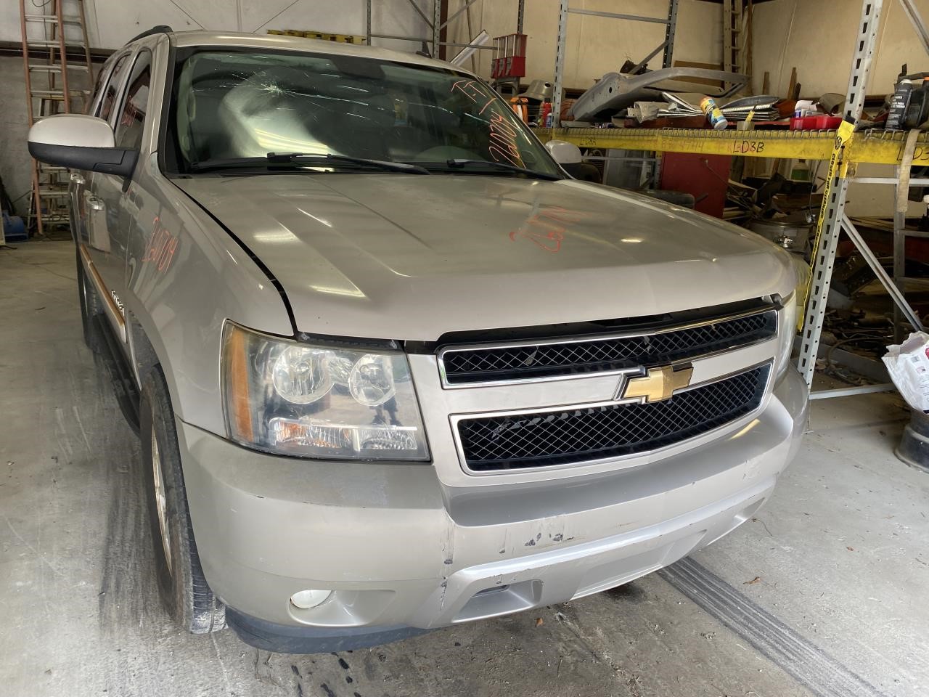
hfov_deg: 67.3
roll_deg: -1.1
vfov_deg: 53.1
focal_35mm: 26
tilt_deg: -10.5
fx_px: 698
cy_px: 348
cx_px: 464
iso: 50
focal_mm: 4.25
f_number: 1.8
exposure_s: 1/122
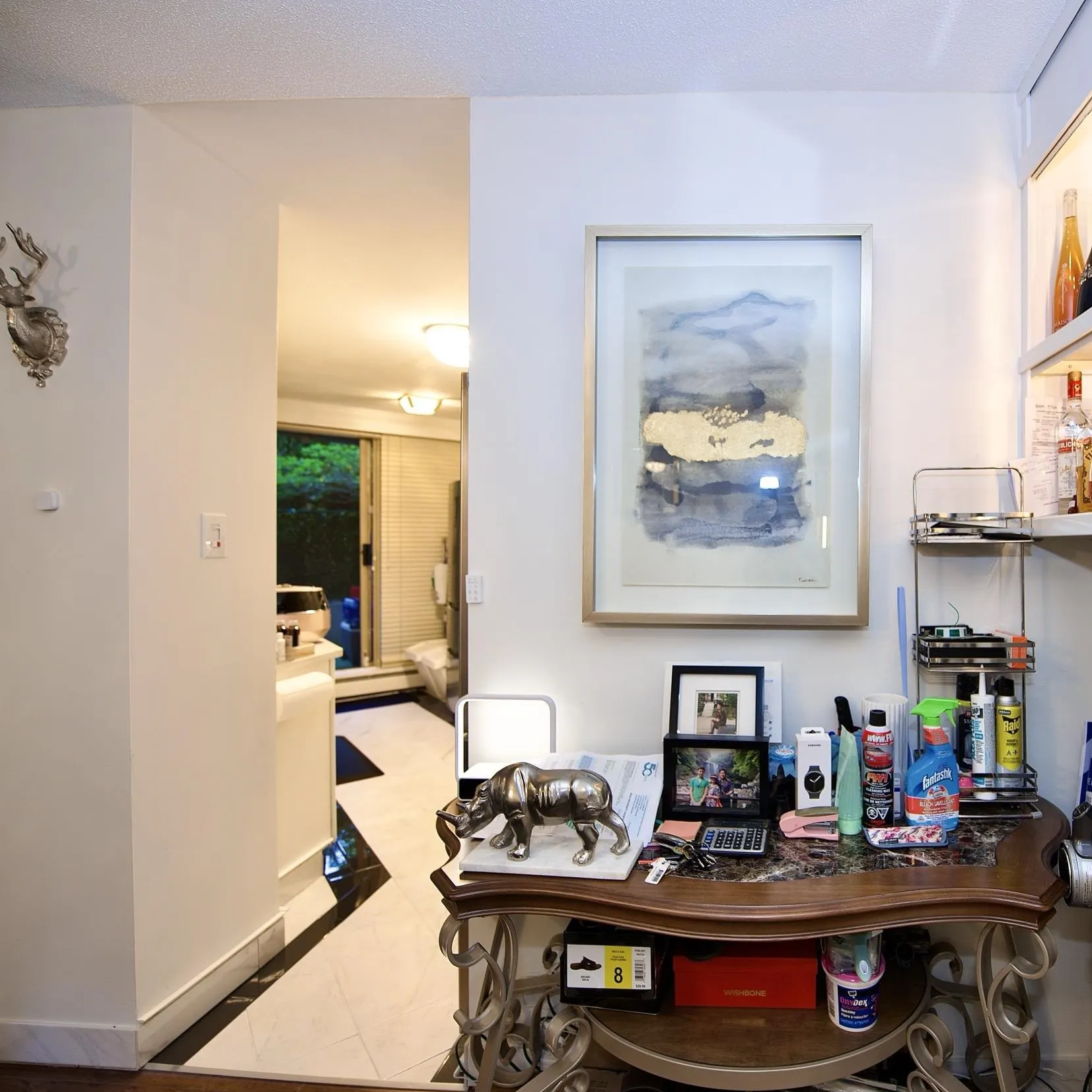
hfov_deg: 77.4
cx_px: 751
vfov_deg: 80.7
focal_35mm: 18
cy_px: 549
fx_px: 642
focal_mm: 14
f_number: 2.8
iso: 200
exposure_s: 1/15
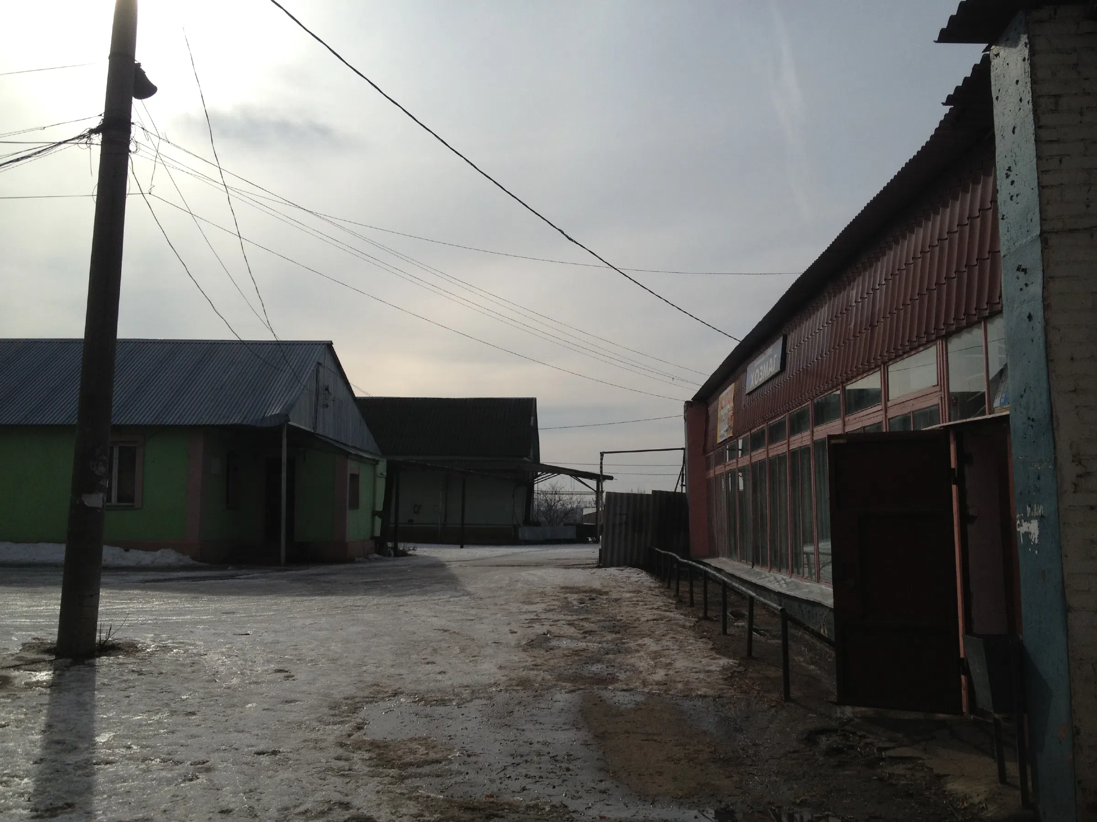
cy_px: 411
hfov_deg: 52.6
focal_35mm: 35
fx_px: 1109
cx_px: 548
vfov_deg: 40.7
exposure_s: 1/5025
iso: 50
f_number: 2.4
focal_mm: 4.28
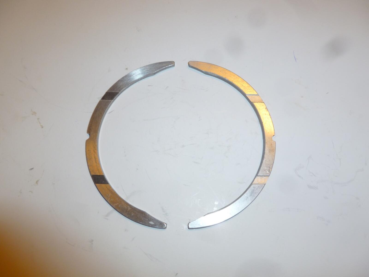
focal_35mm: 28
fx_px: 298
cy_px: 138
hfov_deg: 63.4
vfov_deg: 49.7
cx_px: 184
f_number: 3.3
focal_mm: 5
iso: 100
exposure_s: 1/30
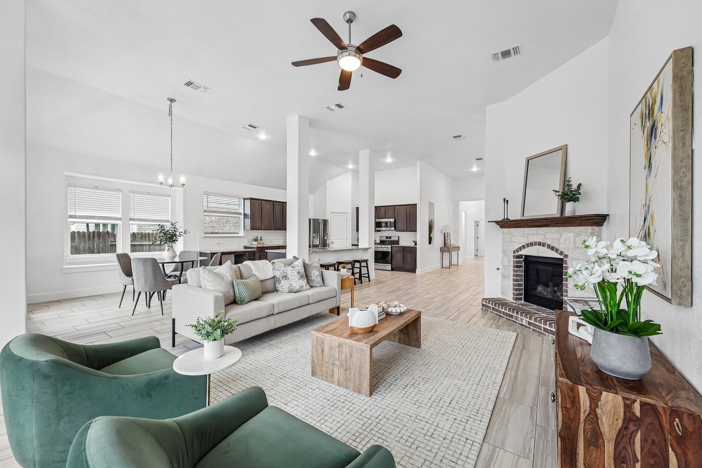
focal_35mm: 14
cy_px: 234
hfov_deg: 104.3
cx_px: 351
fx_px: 273
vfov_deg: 81.2
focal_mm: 14
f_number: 8
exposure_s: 1/15
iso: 400
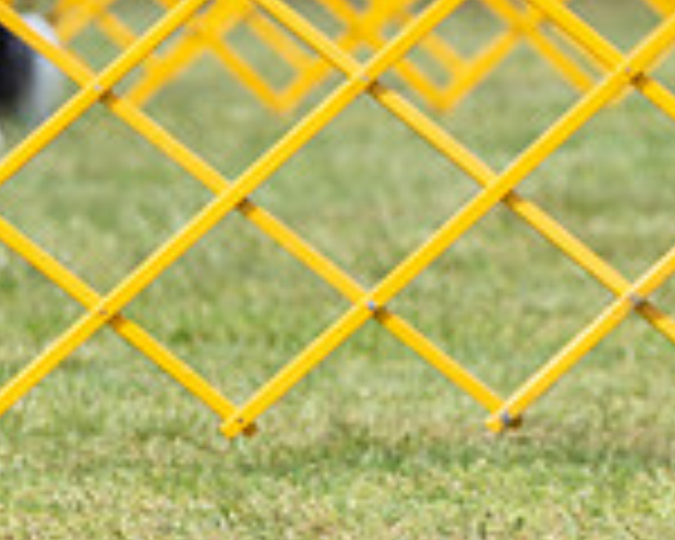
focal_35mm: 811
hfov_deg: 2.4
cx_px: 1102
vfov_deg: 1.9
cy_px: -187
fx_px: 16202
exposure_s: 1/800
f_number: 4
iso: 100
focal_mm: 159
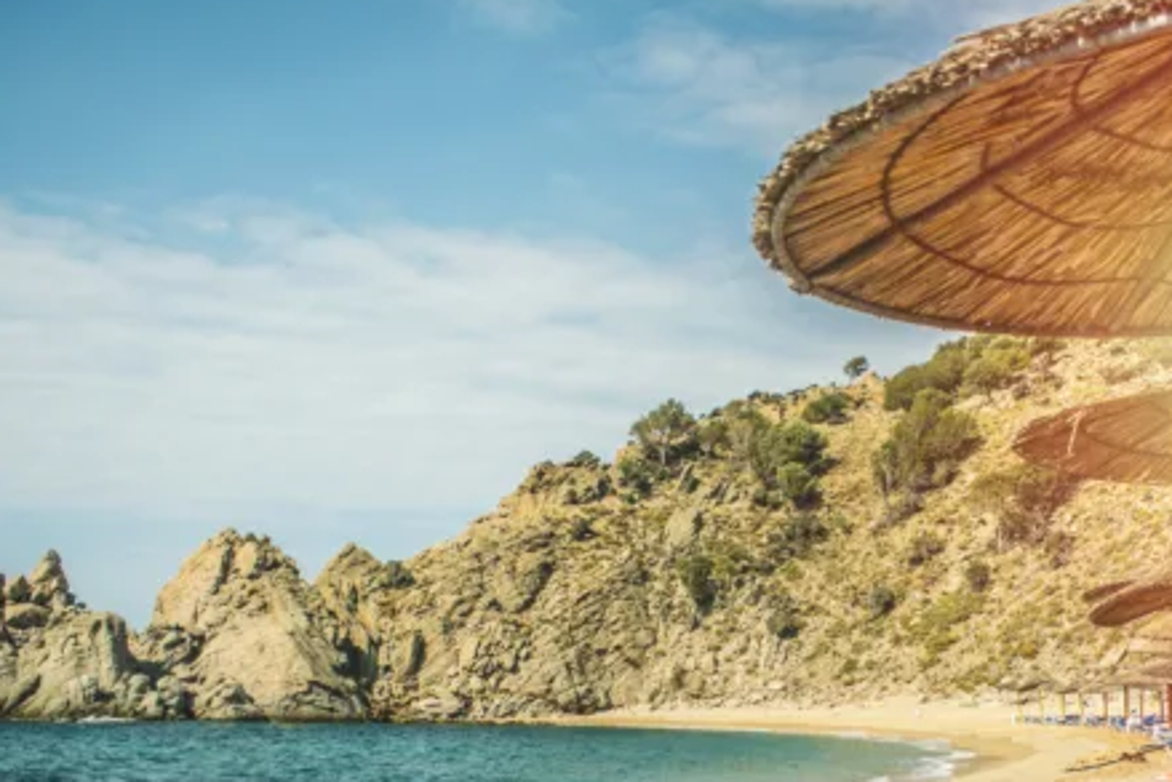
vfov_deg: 21.2
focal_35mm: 63
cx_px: 777
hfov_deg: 31.6
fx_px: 2052
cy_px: 665
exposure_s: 1/500
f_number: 4
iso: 100
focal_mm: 24
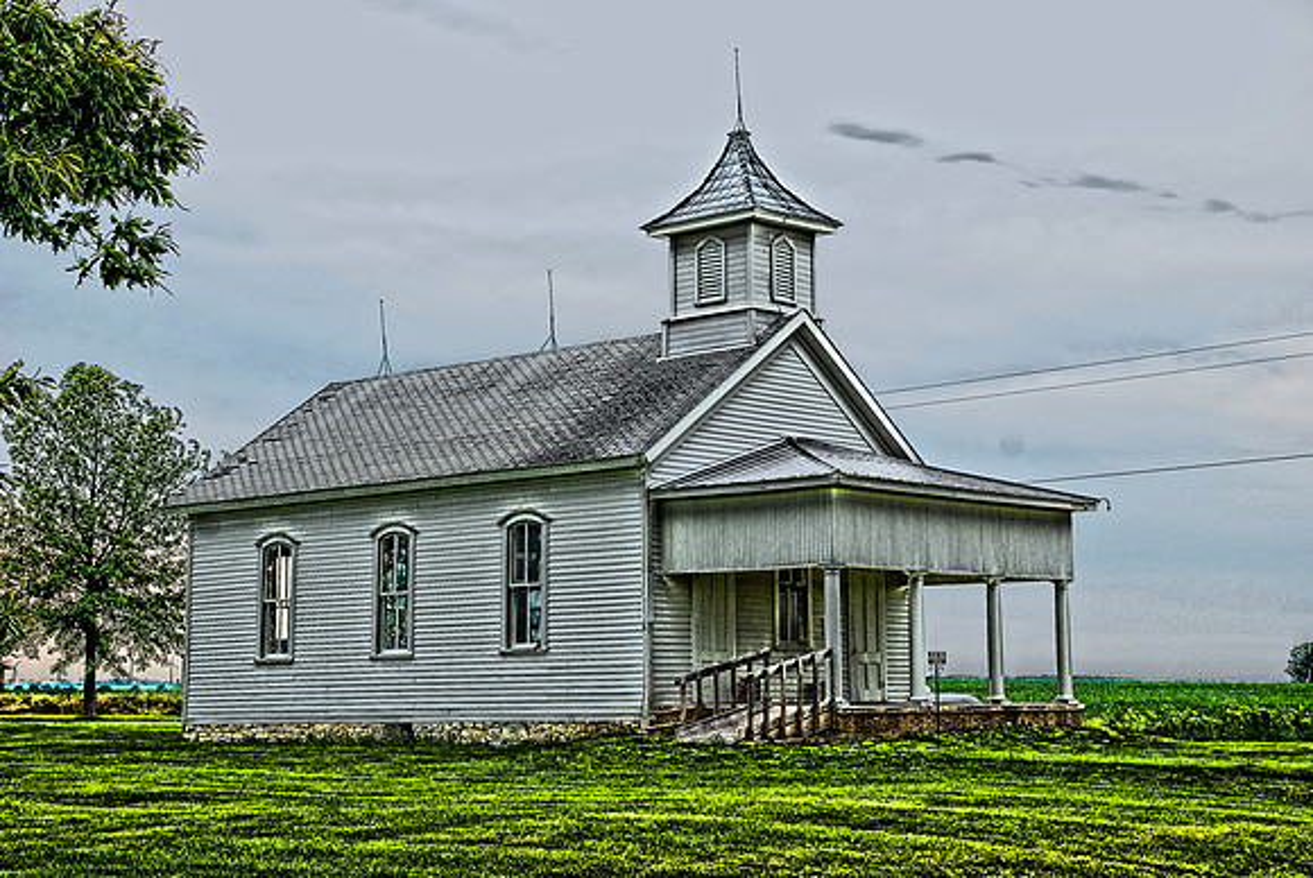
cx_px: 656
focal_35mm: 60
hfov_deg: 33.4
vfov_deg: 22.7
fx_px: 2190
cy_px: 439
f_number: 7.1
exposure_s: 1/200
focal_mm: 40
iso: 200
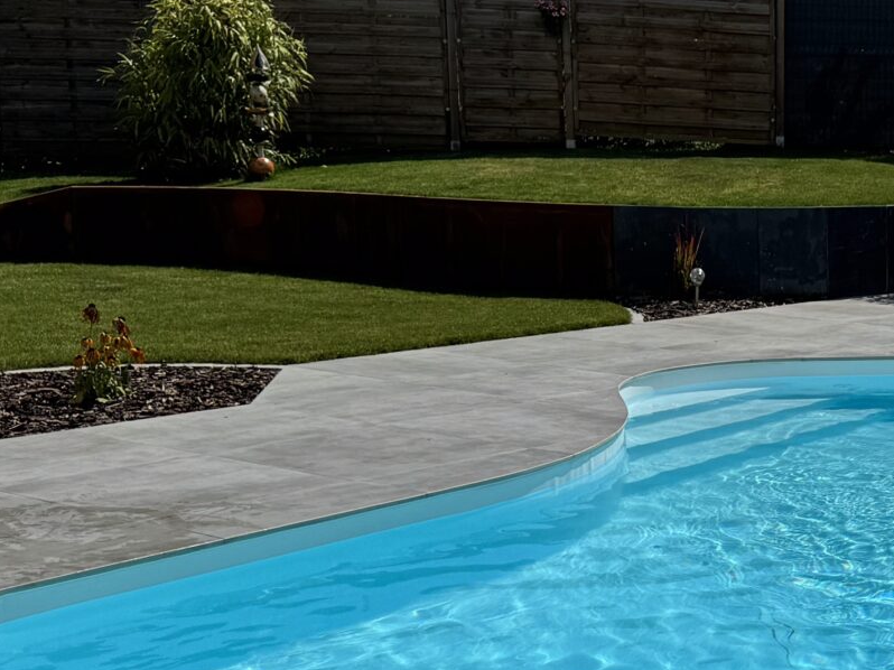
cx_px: 1018
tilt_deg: -11.0
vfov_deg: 19.0
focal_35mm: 77
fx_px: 1988
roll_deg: -0.7
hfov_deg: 23.5
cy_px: 466
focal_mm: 6.76
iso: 80
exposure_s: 1/12346
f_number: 1.78
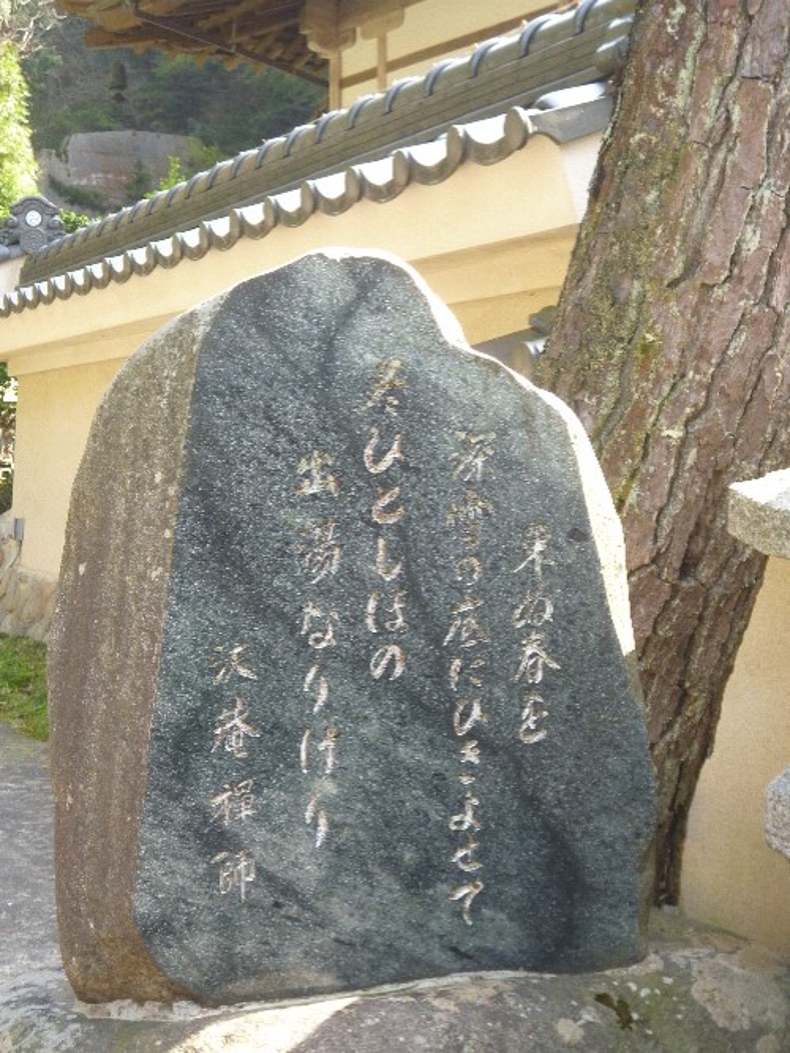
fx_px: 1764
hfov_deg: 25.2
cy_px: 526
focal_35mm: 58
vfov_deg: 33.2
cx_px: 395
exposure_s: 1/80
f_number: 3.8
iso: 160
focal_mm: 10.3
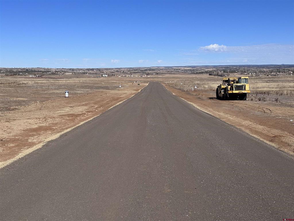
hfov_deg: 39.7
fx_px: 408
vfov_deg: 30.3
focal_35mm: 48
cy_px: 110
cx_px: 147
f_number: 1.78
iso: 64
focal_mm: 6.86
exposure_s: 1/7634
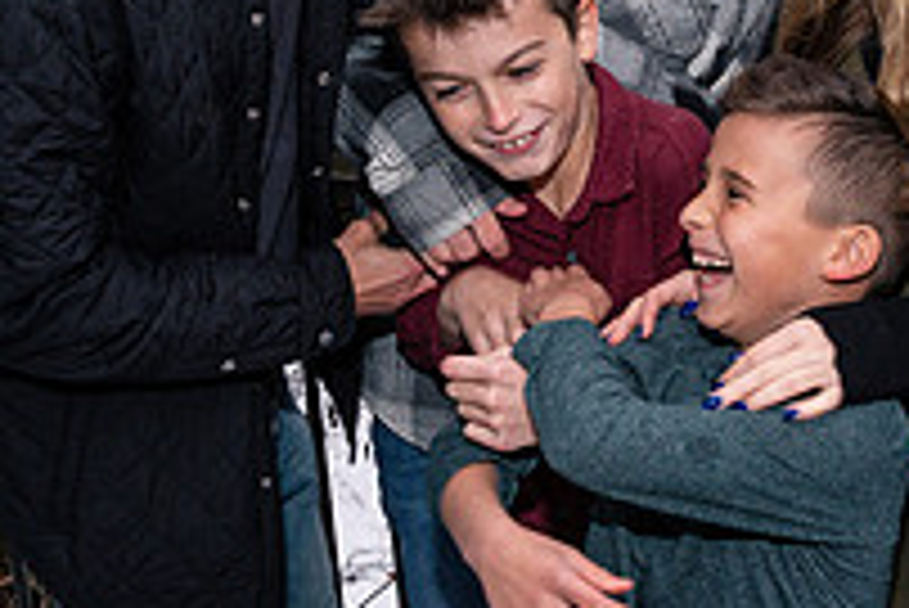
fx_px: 1743
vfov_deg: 19.6
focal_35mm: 69
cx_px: 837
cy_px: 128
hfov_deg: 28.0
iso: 1000
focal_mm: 24
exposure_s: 1/160
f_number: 7.1
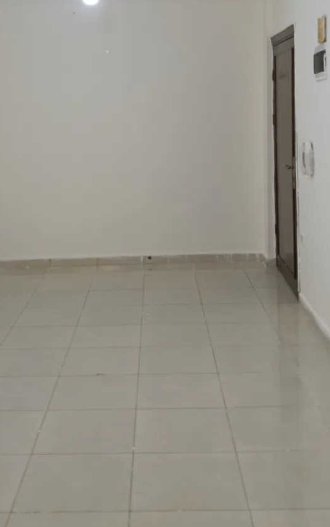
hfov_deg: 28.0
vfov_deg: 42.1
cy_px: 128
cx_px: 142
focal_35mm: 46
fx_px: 661
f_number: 1.8
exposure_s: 1/33.3
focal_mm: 3.98
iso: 100
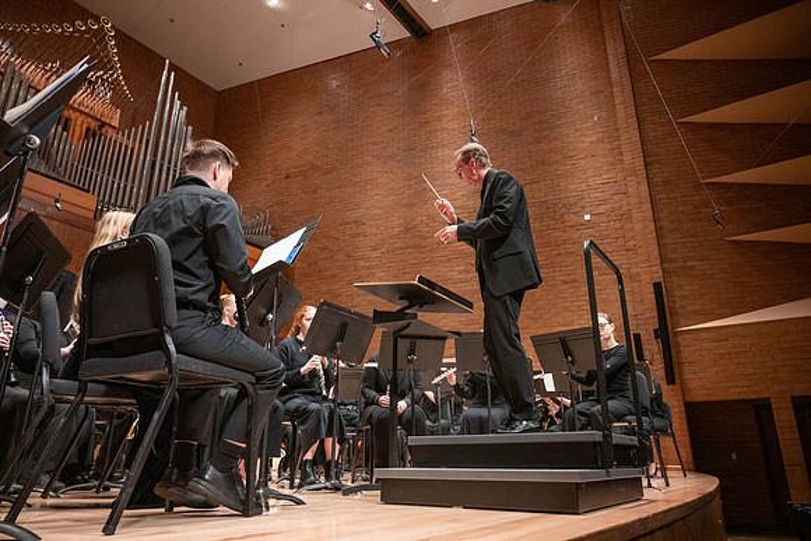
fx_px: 552
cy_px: 273
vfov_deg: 52.2
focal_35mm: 24
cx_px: 406
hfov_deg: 72.6
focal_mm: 24
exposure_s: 1/250
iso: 2000
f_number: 4
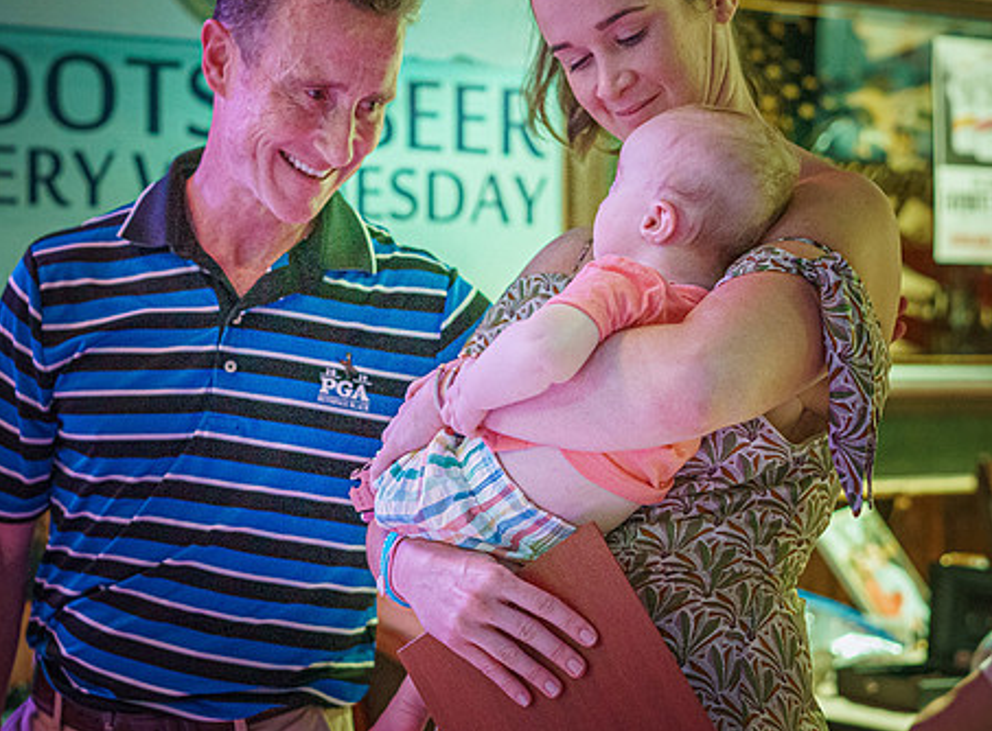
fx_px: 2222
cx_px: 455
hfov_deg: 25.2
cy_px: 349
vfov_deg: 18.7
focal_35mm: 78
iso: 3200
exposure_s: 1/125
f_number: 2.8
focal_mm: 55
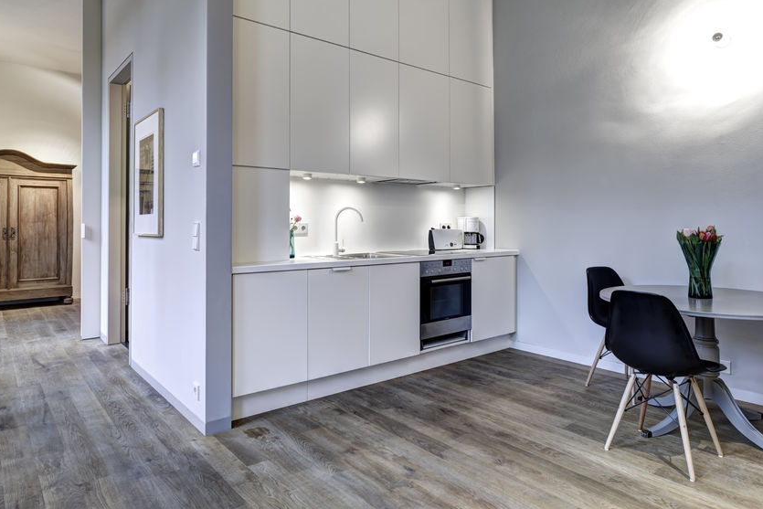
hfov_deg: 76.0
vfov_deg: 54.9
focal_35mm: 23
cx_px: 355
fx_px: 488
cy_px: 217
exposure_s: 1.6
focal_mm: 20
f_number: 11
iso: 125
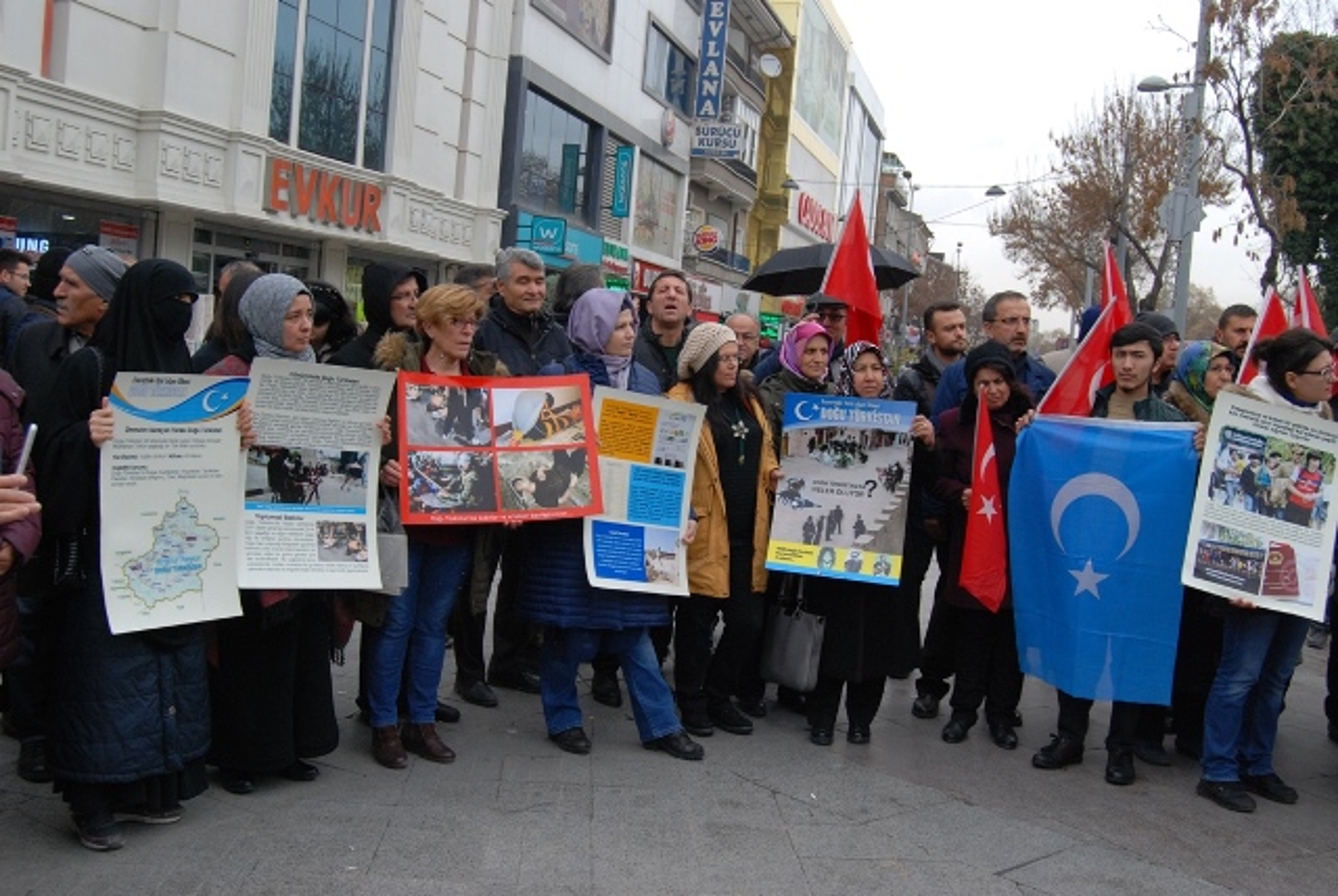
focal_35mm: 39
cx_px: 669
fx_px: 1452
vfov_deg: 34.3
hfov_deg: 49.5
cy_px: 448
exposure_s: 1/160
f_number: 6.3
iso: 400
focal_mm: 26
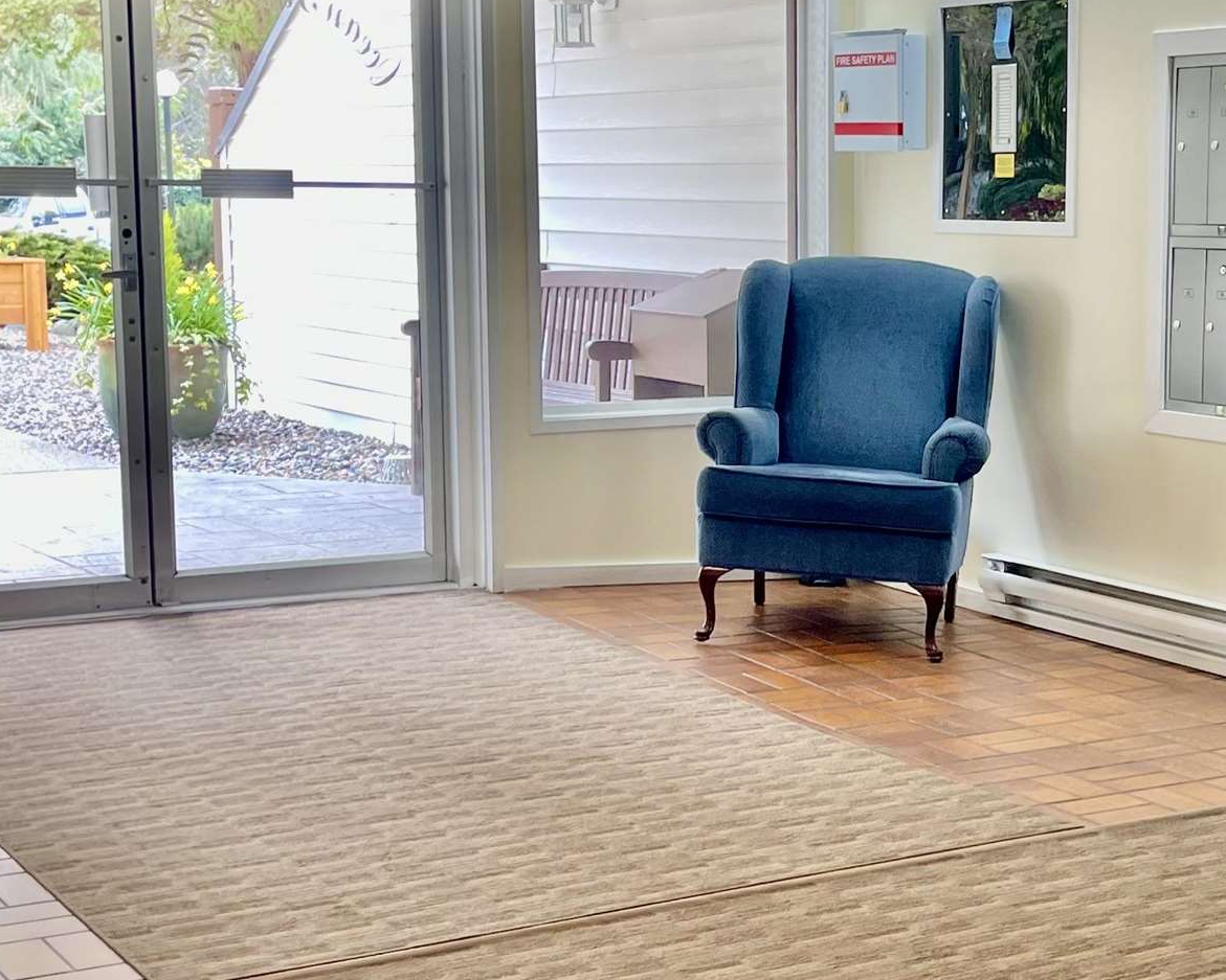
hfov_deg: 29.1
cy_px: 595
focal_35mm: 64
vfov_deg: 23.8
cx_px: 933
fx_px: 2322
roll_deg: -0.8
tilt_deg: -9.8
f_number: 1.6
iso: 64
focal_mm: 5.1
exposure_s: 1/60
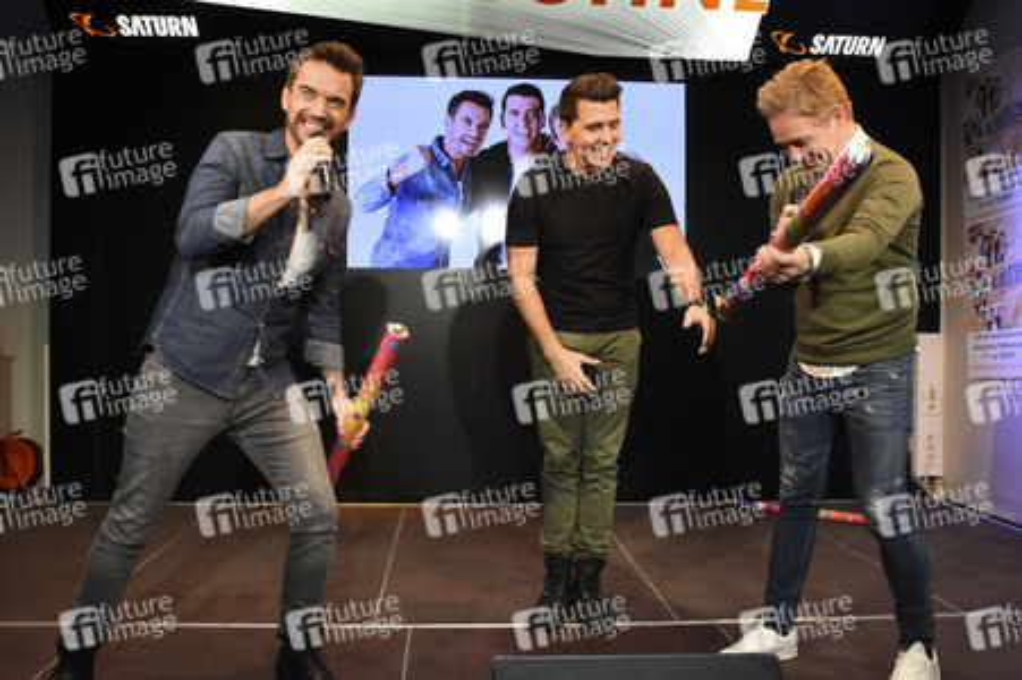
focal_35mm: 27
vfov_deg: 47.9
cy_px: 340
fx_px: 766
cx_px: 511
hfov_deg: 67.4
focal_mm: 18
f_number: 5.6
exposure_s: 1/60
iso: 1600
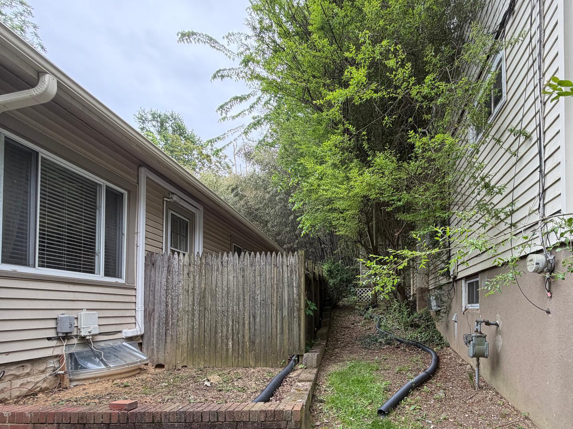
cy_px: 302
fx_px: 331
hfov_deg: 80.0
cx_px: 364
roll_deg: -0.1
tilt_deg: +0.8
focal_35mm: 20
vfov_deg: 63.4
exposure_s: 1/121
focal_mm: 2.22
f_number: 2.2
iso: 100
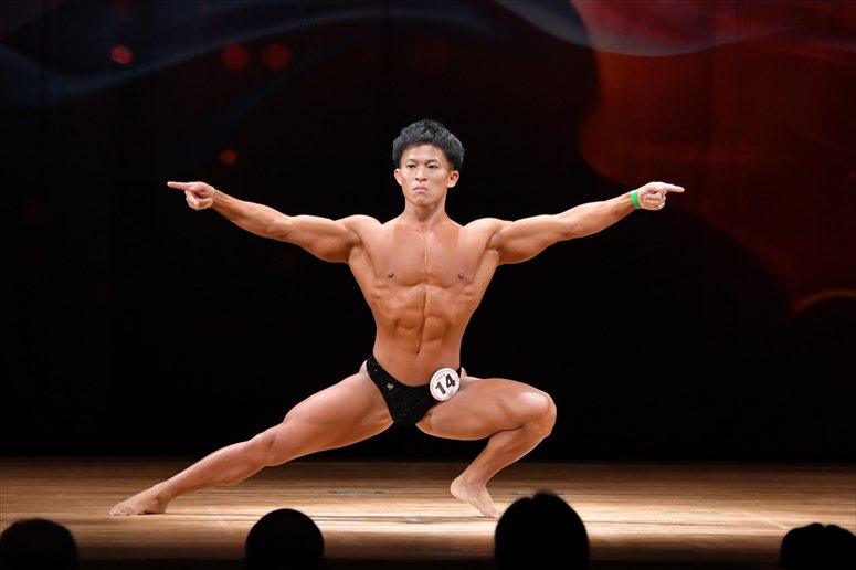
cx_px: 428
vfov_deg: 4.8
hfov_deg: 7.2
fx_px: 6773
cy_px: 285
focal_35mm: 285
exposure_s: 1/400
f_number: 5.6
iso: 4000
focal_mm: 190
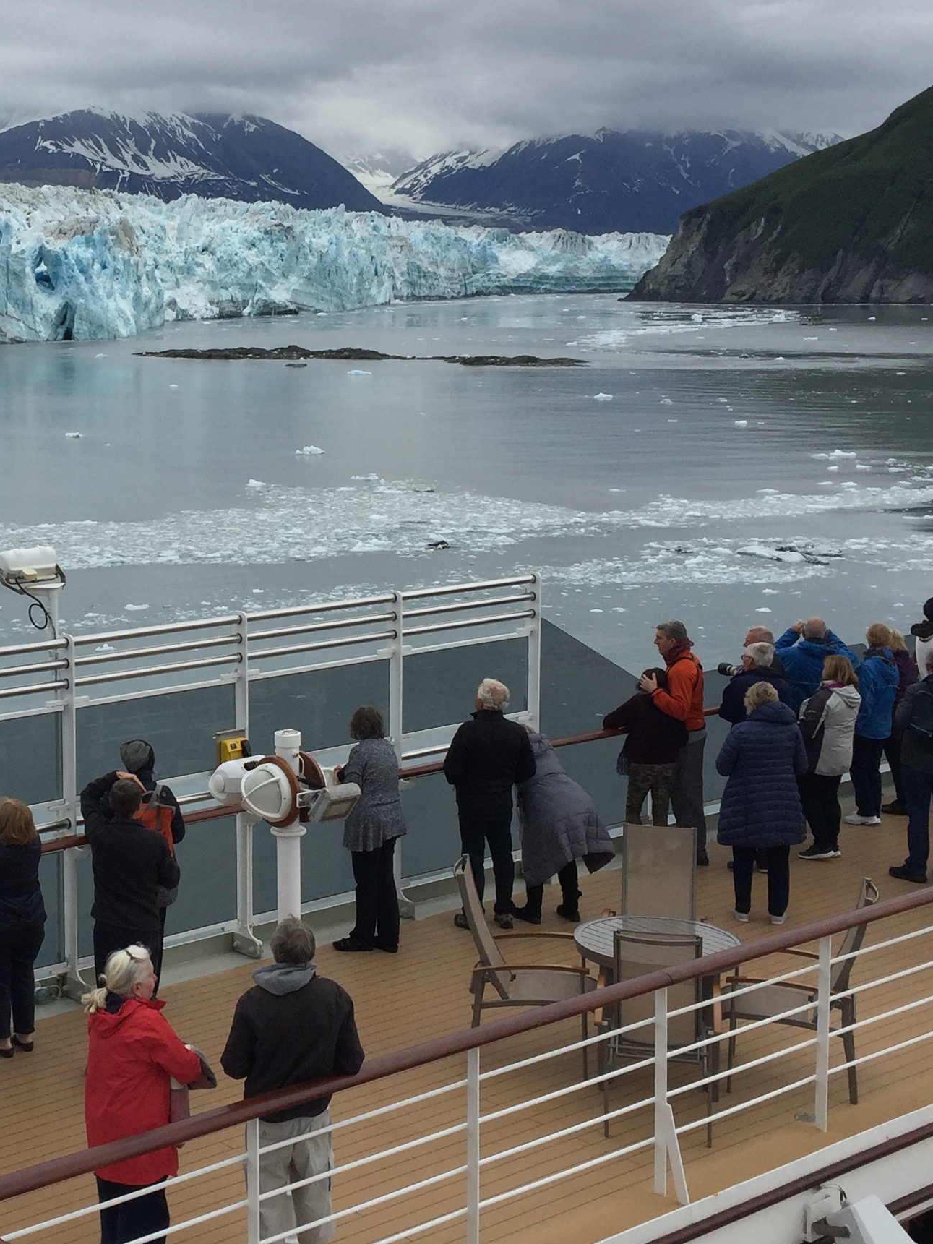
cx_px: 51
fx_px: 1976
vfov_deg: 34.9
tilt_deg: -7.1
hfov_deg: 25.5
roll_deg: +0.6
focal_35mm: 55
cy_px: 572
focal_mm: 4.15
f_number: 2.2
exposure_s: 1/3968
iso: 32
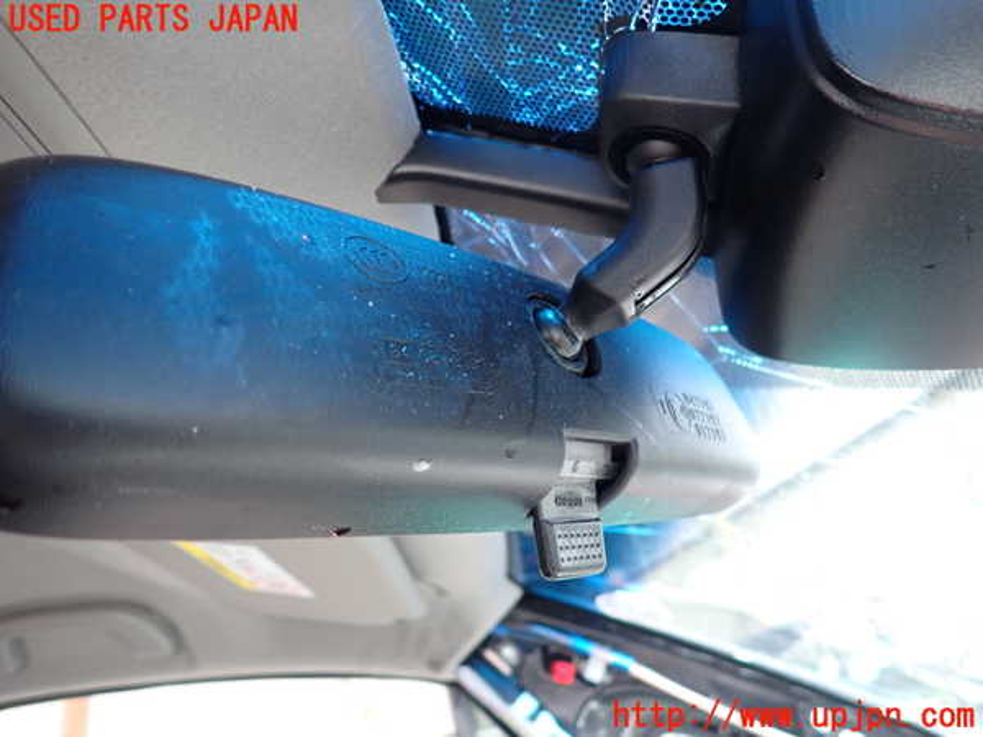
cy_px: 368
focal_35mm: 25
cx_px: 492
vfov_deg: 54.9
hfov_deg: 69.4
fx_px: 710
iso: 200
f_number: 2
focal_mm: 4.5
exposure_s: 1/160
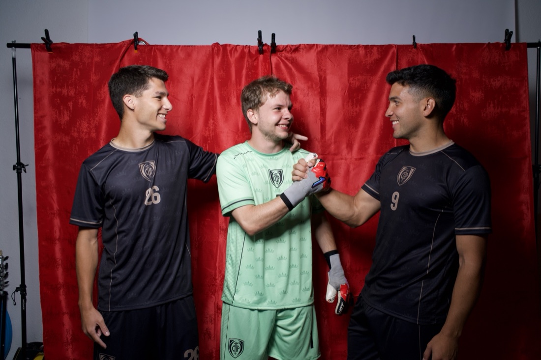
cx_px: 270
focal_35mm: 35
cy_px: 180
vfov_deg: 37.8
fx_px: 526
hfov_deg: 54.4
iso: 500
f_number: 4
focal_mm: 35
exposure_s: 1/250
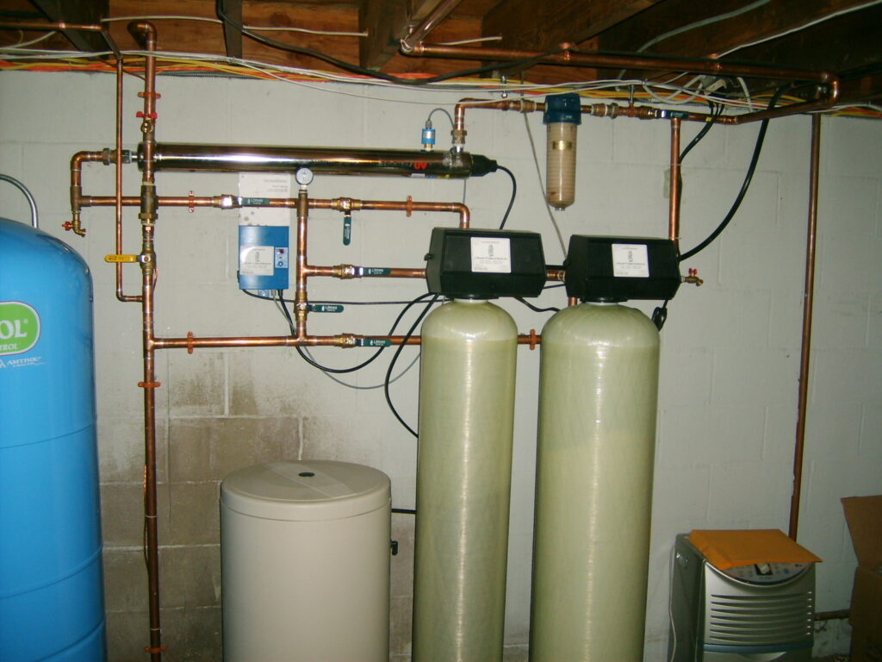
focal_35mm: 35
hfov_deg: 52.6
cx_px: 441
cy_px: 331
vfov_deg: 40.7
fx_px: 892
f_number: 2.8
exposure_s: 1/30
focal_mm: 5.8
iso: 108
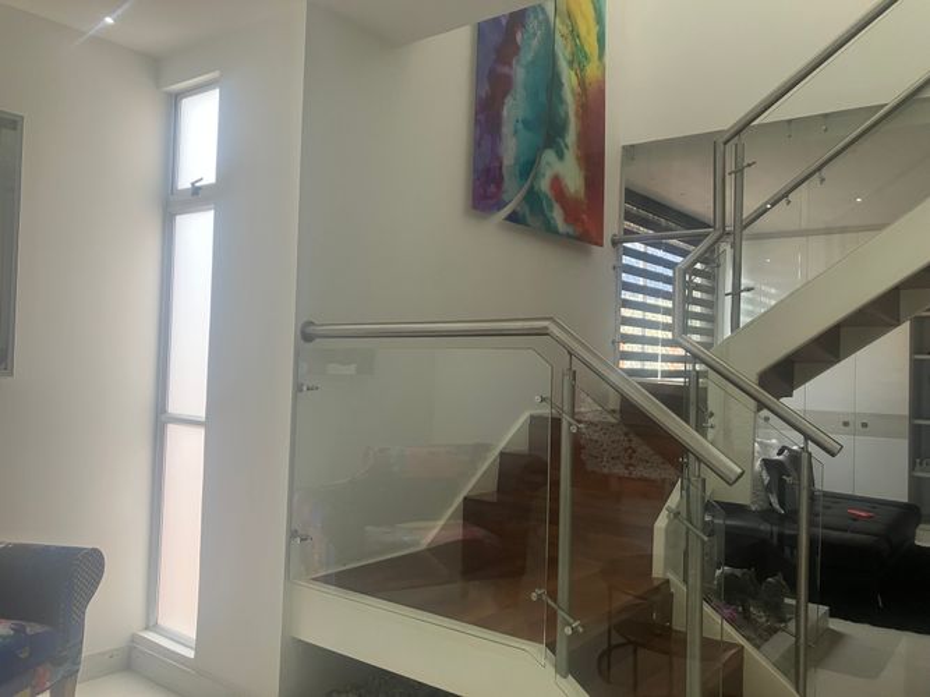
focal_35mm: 28
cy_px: 348
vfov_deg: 49.7
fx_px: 752
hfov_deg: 63.5
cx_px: 465
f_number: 1.8
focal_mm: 3.99
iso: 125
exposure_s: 1/60
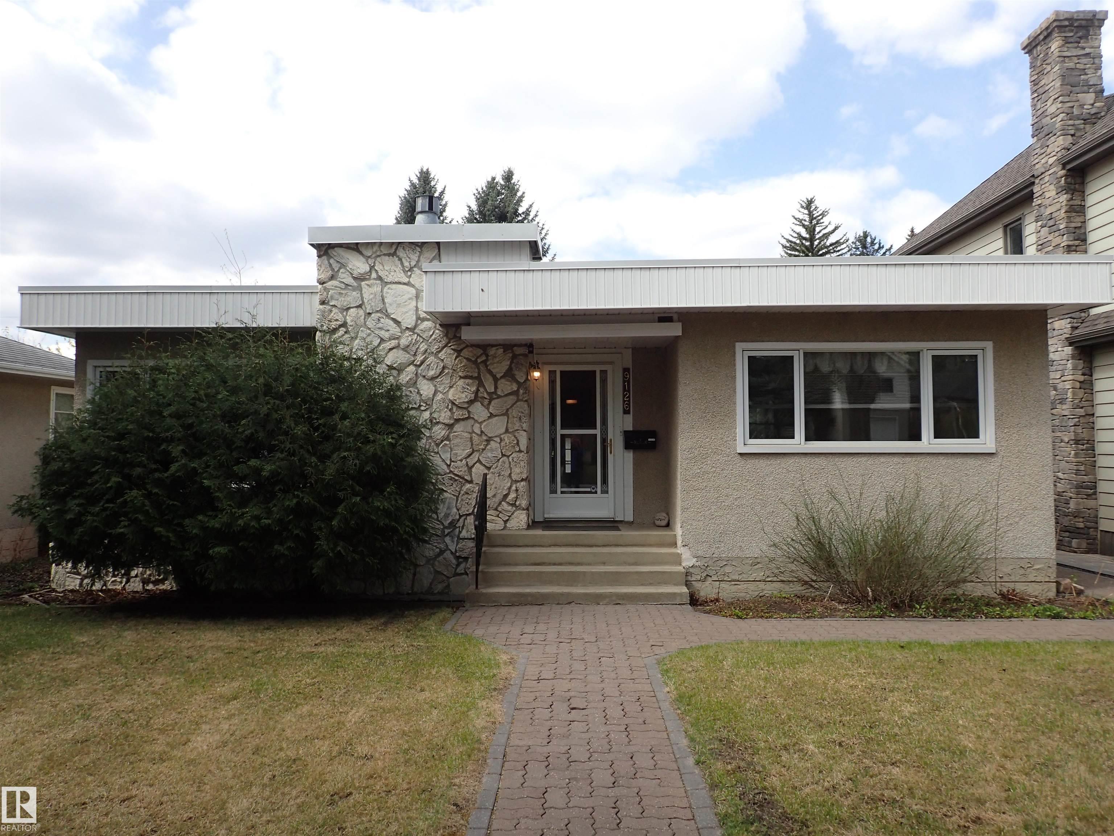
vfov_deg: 54.9
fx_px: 805
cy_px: 418
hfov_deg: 69.4
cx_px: 557
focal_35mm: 25
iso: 100
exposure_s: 1/800
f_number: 2.8
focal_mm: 4.5
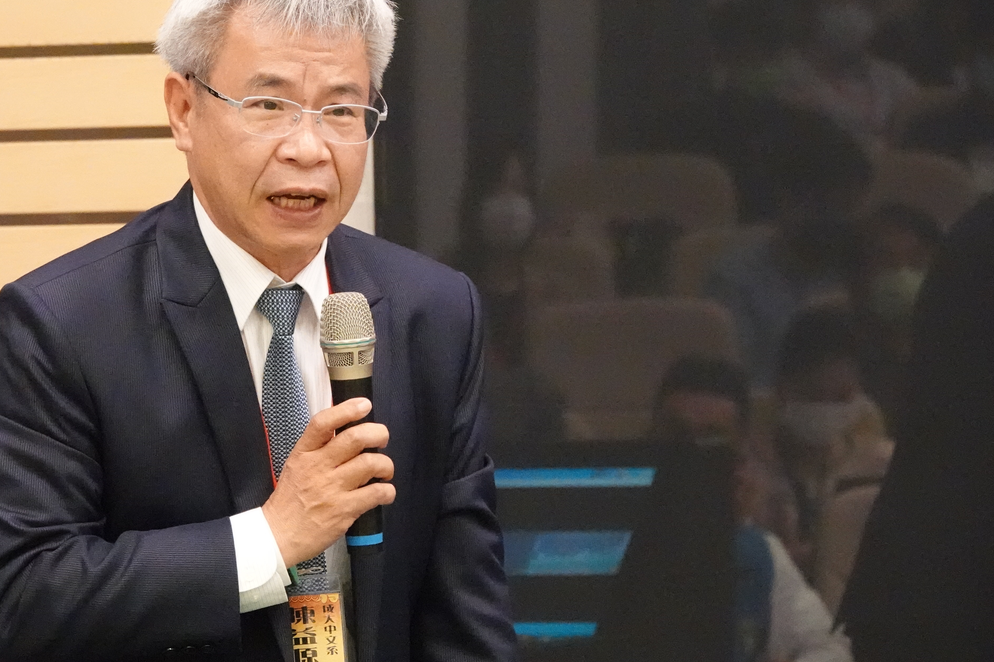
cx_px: 307
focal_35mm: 239
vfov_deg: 5.7
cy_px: 325
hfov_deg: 8.6
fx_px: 6598
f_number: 4
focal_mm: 60.29
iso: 6400
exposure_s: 1/125
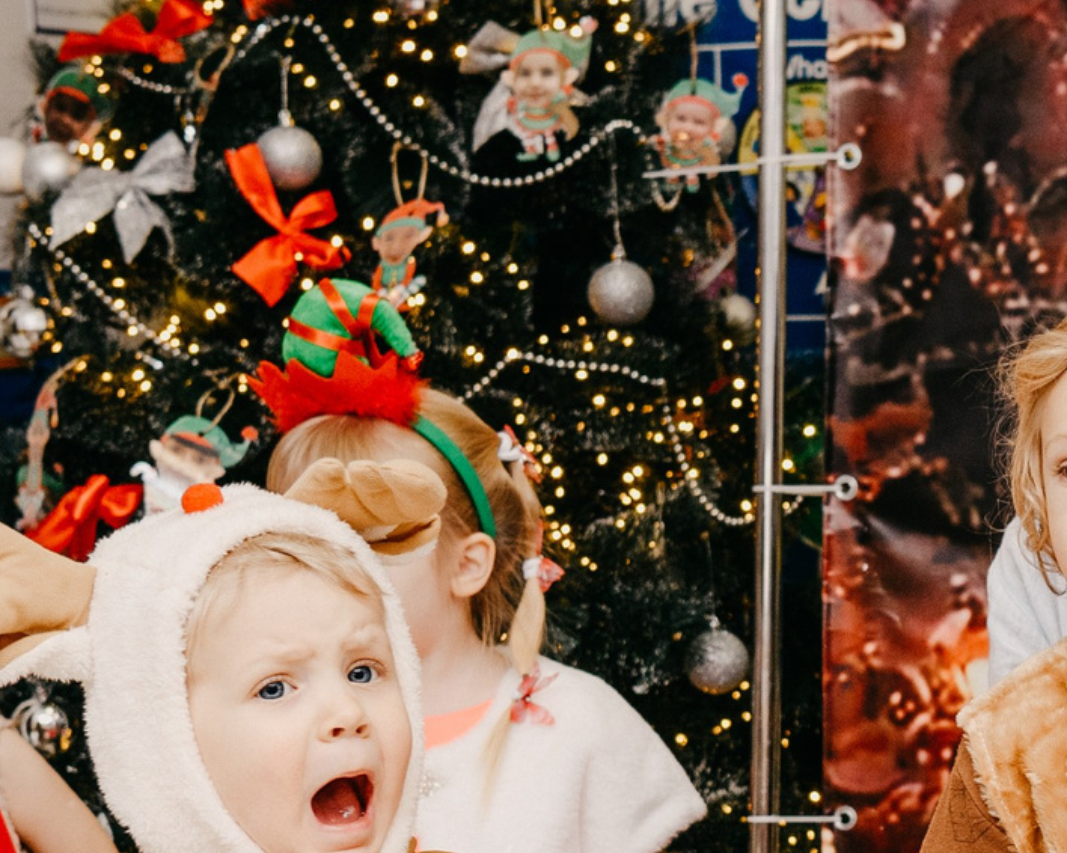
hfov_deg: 14.3
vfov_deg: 11.9
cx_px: 1423
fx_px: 4073
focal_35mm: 129
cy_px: 765
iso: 320
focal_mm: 38
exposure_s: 1/160
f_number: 4.5
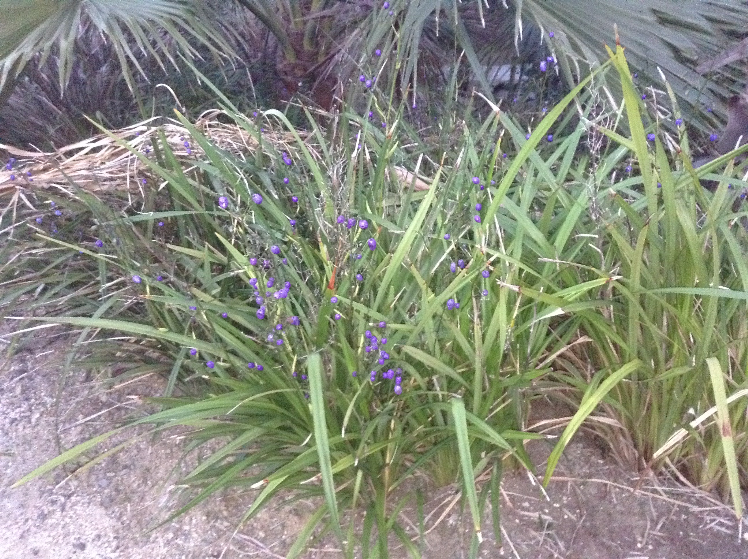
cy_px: 280
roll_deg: +2.2
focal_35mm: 33
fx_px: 712
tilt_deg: -37.9
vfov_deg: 42.8
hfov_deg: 55.4
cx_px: 374
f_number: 2.4
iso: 500
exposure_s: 1/17
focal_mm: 3.3
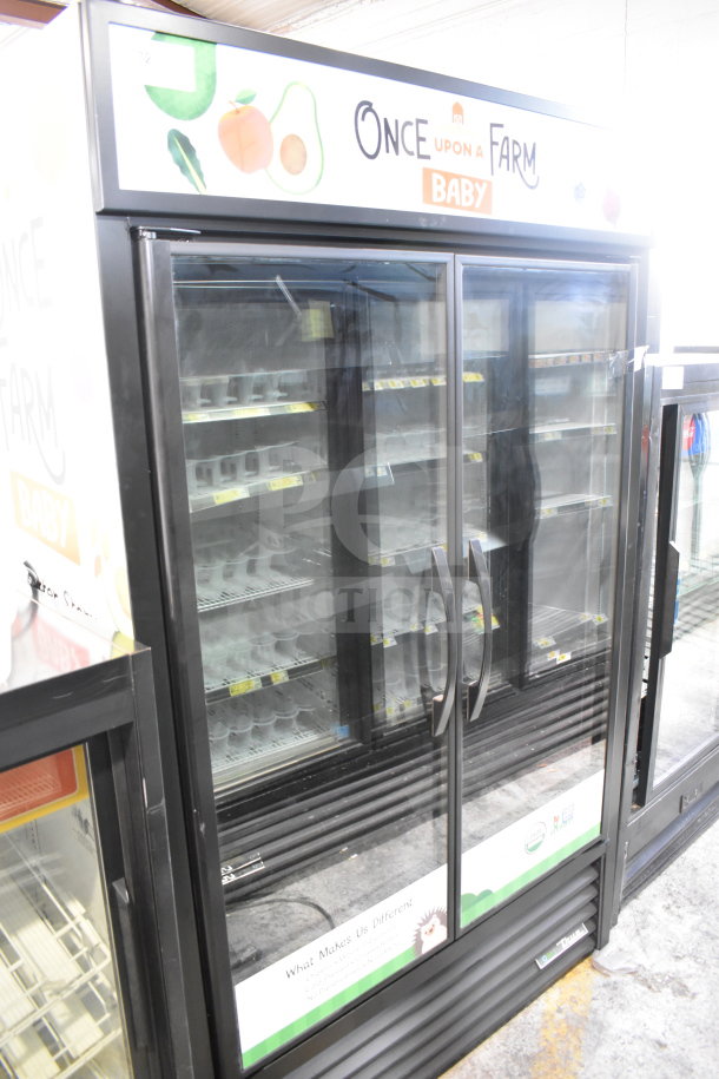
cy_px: 540
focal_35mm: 27
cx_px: 360
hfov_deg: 47.9
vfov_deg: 67.4
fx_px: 809
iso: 3200
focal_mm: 18
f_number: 3.5
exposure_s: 1/30
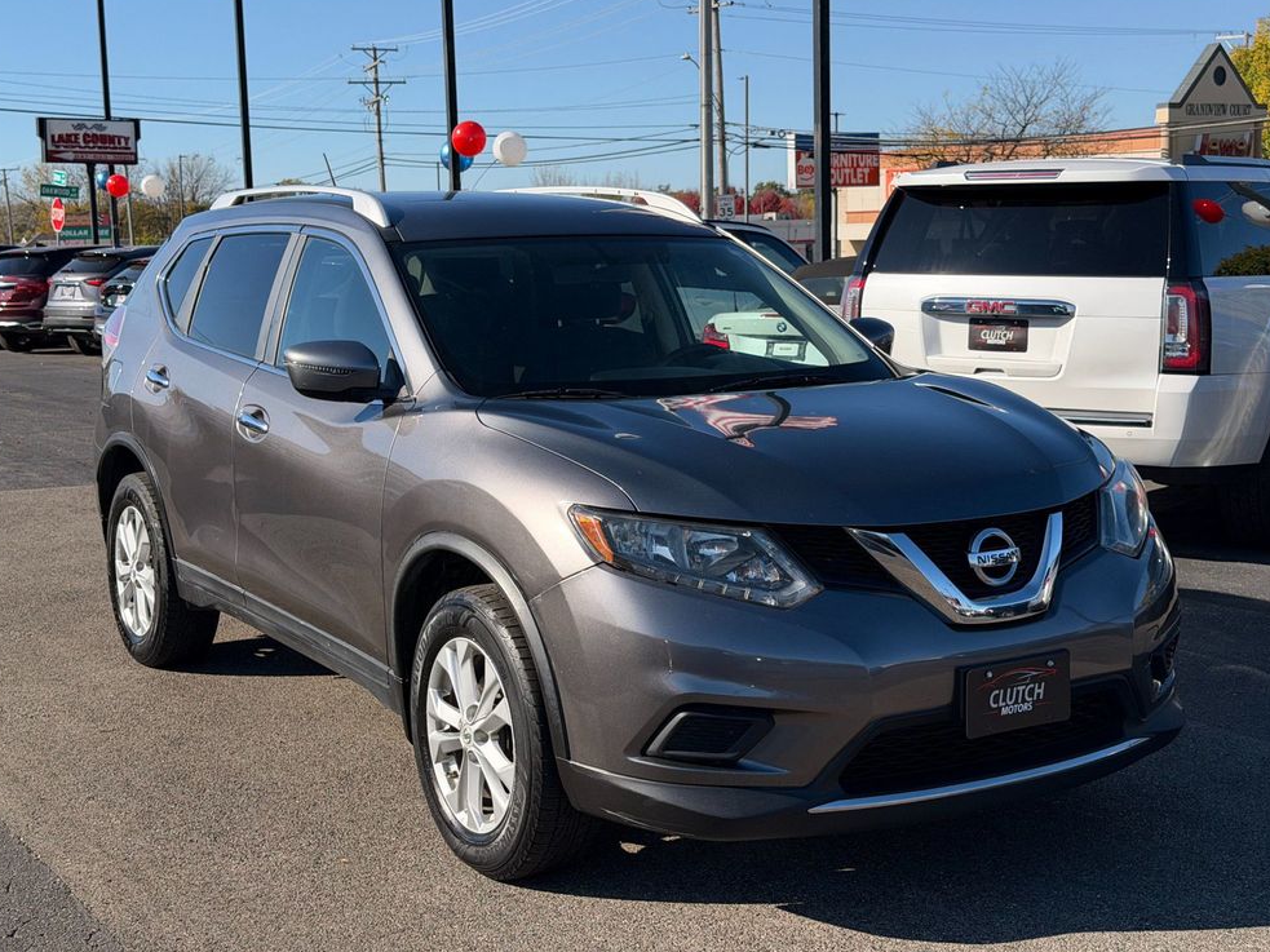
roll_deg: +2.0
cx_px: 642
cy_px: 457
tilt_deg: -7.2
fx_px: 1834
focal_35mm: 50
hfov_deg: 38.2
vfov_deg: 29.1
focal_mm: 6.76
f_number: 1.78
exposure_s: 1/5208
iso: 80
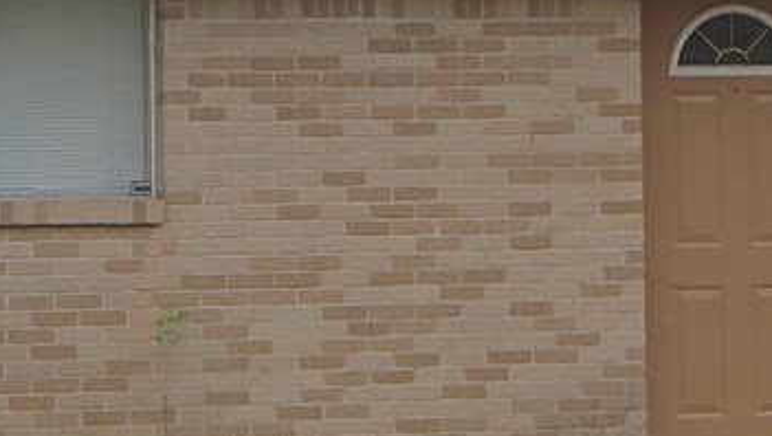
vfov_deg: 5.6
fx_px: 4425
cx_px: 308
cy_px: 29
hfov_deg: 10.0
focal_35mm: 216
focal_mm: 12.26
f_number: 5.5
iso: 100
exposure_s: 1/160
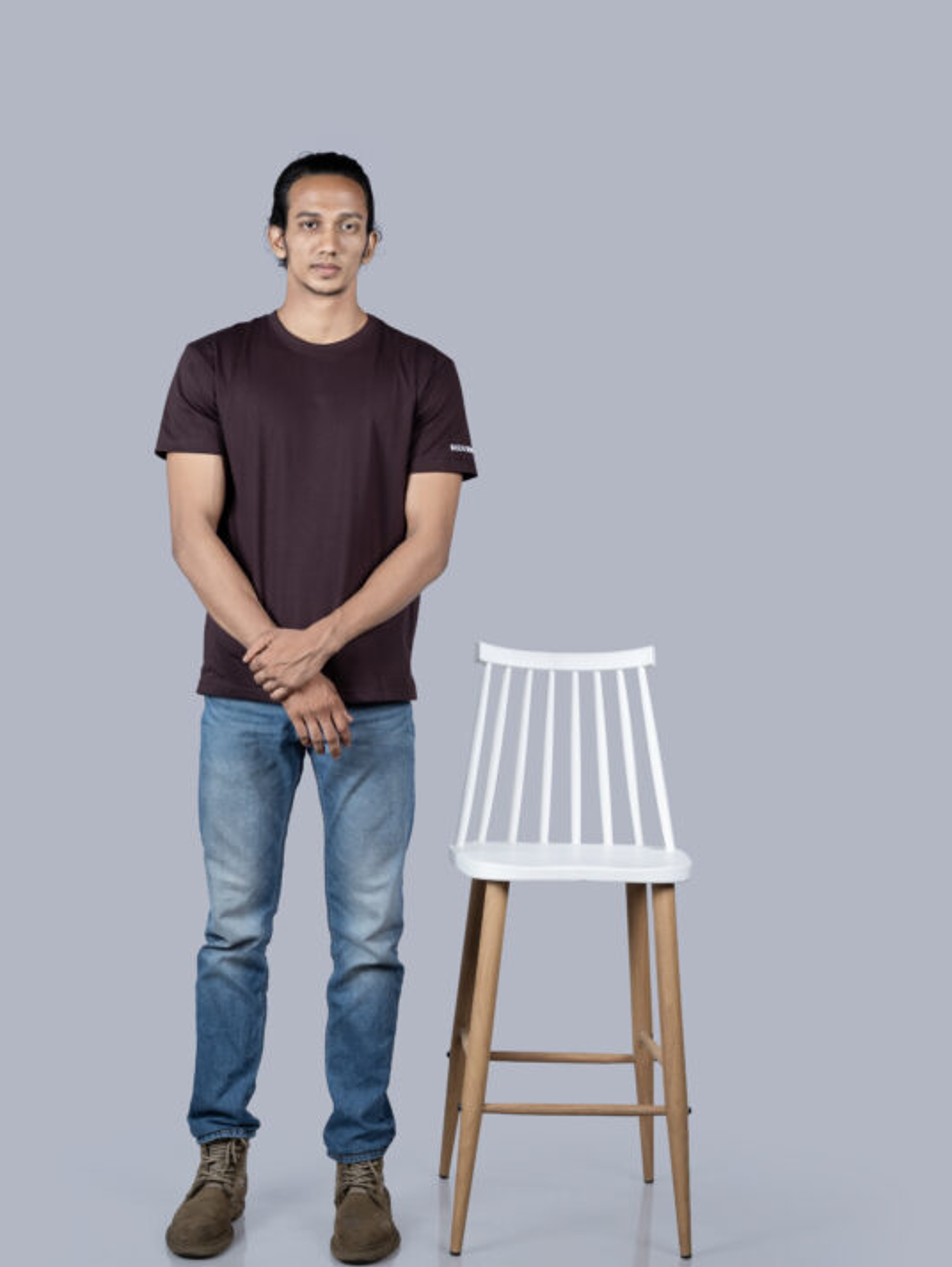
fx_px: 2050
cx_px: 423
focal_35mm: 56
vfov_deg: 34.3
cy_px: 646
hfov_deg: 26.1
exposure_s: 1/125
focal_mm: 62.9
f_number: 9
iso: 125
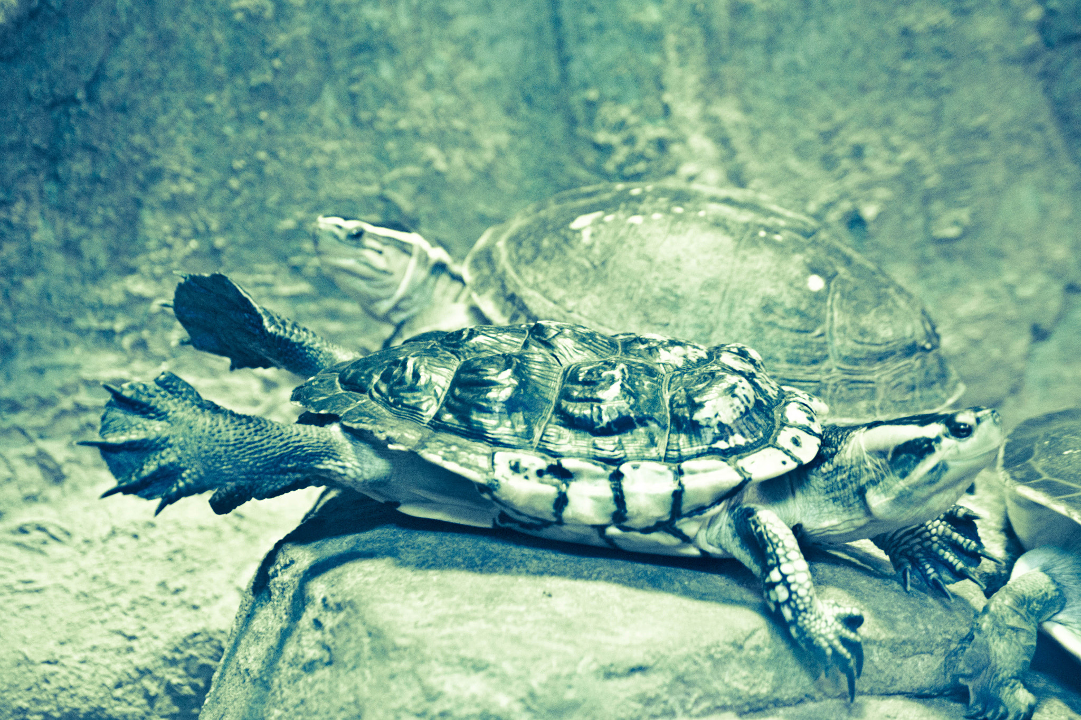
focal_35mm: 128
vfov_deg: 10.7
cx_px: 540
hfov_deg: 16.1
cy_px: 360
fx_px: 3826
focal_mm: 85
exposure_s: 1/8
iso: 1600
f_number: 4
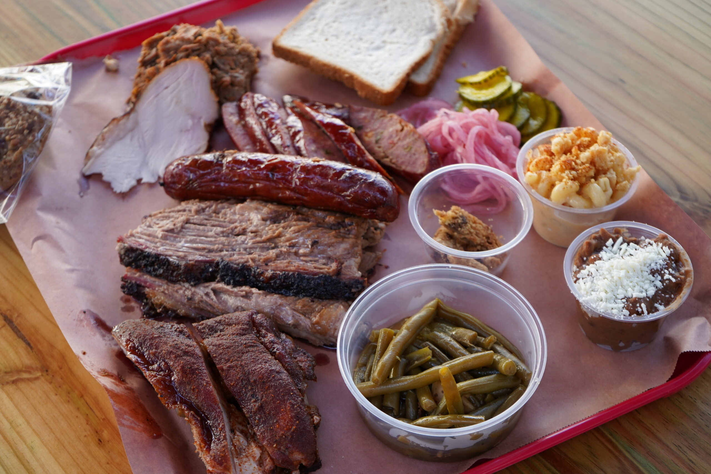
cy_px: 237
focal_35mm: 70
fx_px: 1382
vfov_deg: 19.5
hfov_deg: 28.8
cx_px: 356
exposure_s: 1/160
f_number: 5.6
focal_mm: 70
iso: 400
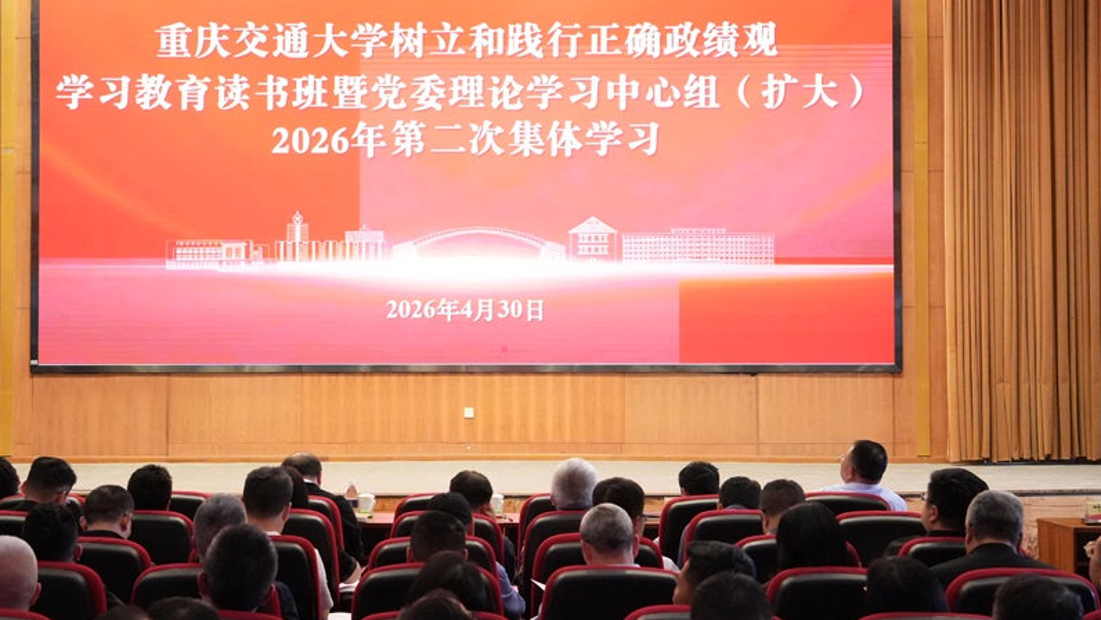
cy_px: 295
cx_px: 470
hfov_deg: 34.8
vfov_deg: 20.1
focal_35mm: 60
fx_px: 1752
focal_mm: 38
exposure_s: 1/125
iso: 8000
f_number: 5.6
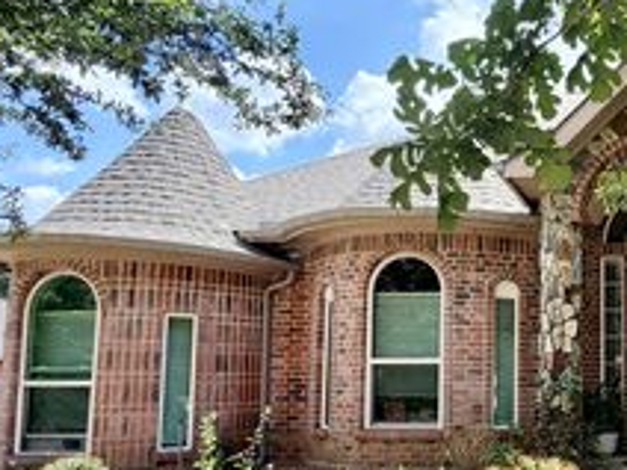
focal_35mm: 33
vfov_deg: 42.1
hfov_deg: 45.3
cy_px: 333
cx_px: 648
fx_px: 598
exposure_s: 1/479
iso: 64
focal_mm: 2.22
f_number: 2.2
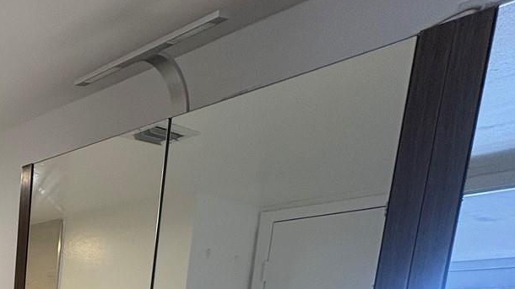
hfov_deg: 36.4
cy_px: 420
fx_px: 546
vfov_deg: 24.1
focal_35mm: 40
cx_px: -130
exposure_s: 1/60
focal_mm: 2.22
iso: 160
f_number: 2.2
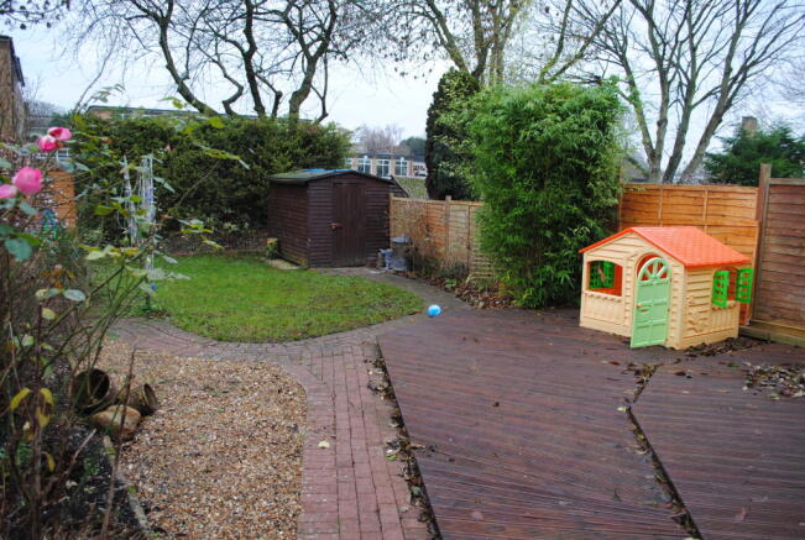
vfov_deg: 48.1
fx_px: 605
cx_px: 402
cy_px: 270
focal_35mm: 27
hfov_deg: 67.3
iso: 200
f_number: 4.5
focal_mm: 18
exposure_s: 1/80
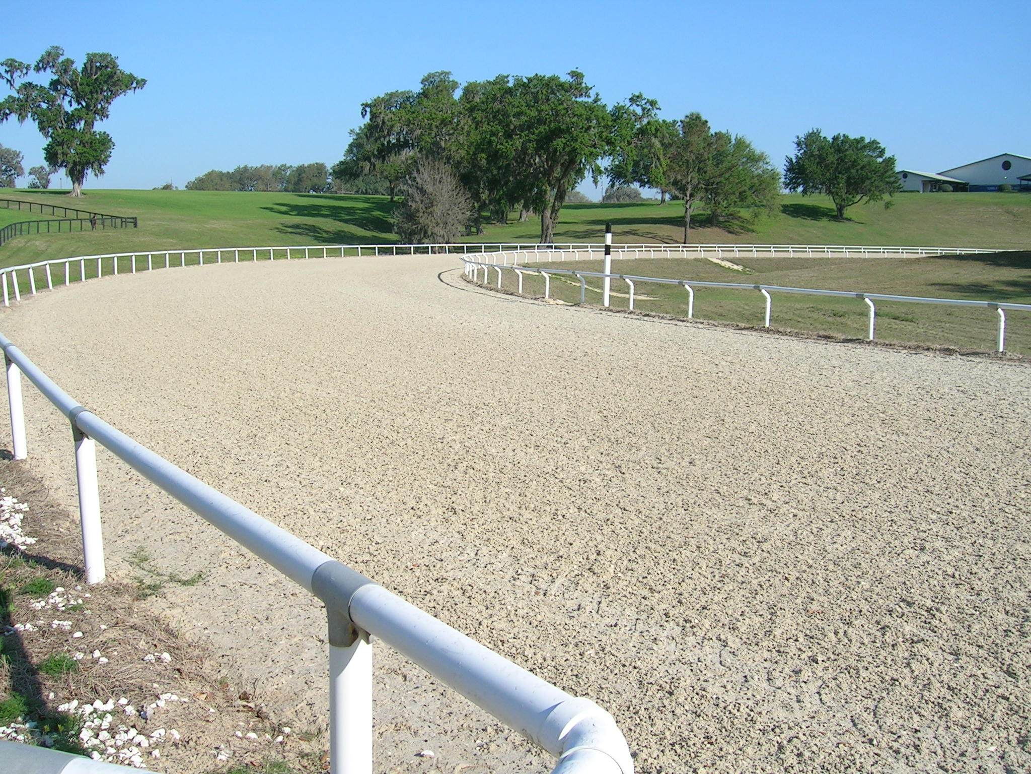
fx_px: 1042
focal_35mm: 35
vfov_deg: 40.7
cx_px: 516
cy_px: 387
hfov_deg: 52.6
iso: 50
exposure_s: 1/405
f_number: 4.8
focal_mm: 5.4
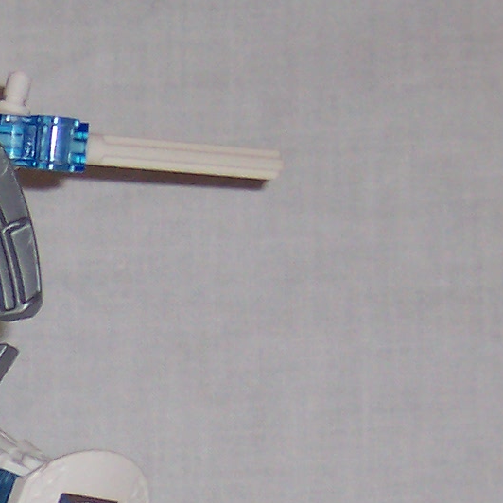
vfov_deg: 6.2
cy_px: 539
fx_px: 4603
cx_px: -423
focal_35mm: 280
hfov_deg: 6.1
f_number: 4
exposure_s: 1/90
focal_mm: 12.8
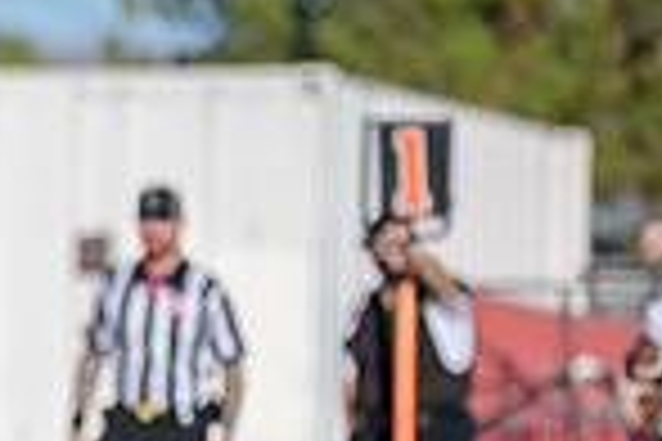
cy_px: 497
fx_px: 15979
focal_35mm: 869
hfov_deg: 2.4
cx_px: -230
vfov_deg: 1.6
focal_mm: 220
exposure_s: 1/6400
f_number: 2.8
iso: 400
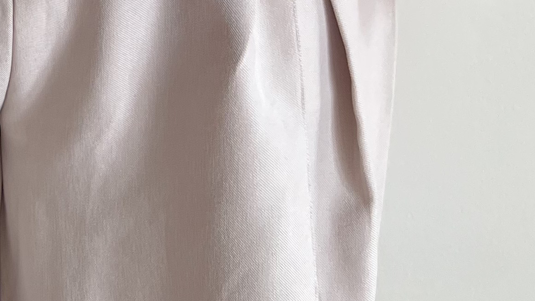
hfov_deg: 23.6
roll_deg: +1.2
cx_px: 28
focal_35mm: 87
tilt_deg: -7.8
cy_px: -452
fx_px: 1234
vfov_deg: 11.3
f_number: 1.5
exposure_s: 1/121
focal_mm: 5.7
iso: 80
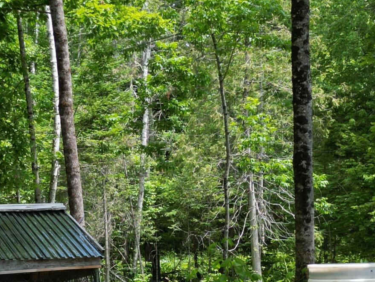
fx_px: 889
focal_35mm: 82
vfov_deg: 17.5
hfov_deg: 23.5
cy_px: 288
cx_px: 73
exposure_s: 1/1250
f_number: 1.7
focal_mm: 6.72
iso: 130
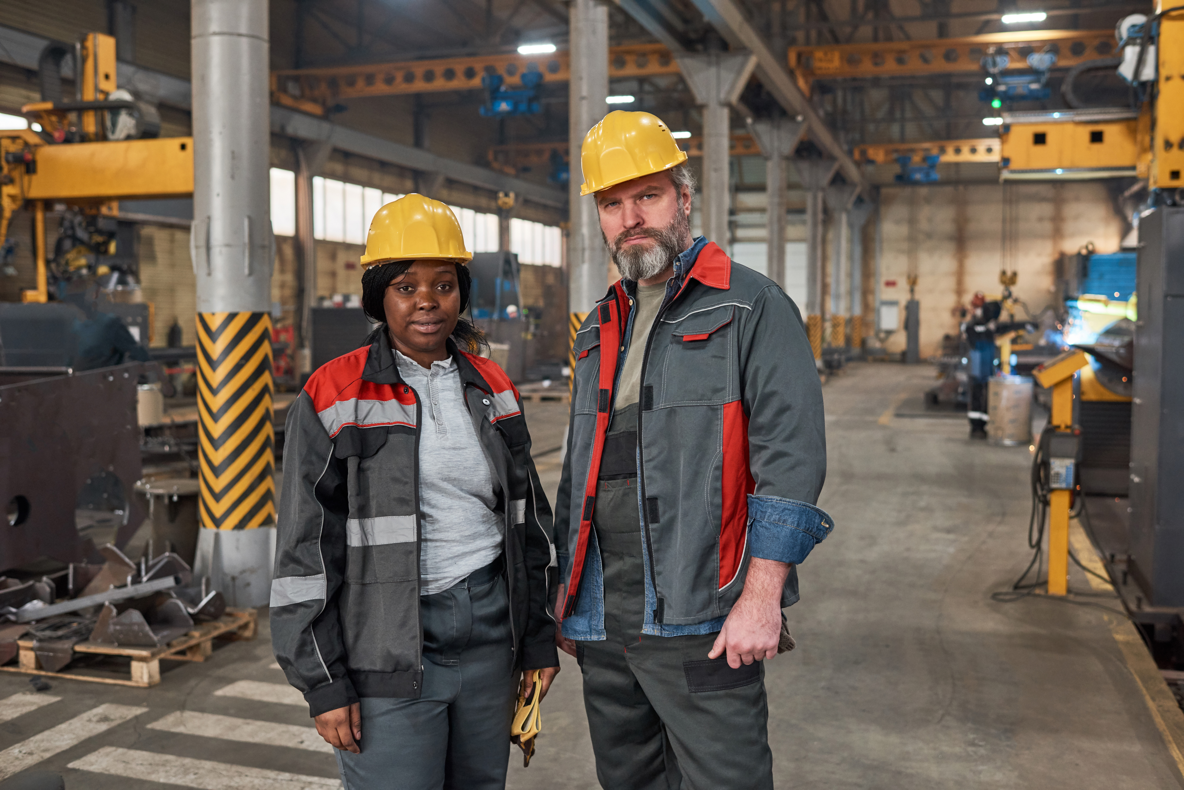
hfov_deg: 54.4
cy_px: 395
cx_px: 592
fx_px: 1151
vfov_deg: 37.9
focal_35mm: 35
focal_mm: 35
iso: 800
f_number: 3.2
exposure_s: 1/160
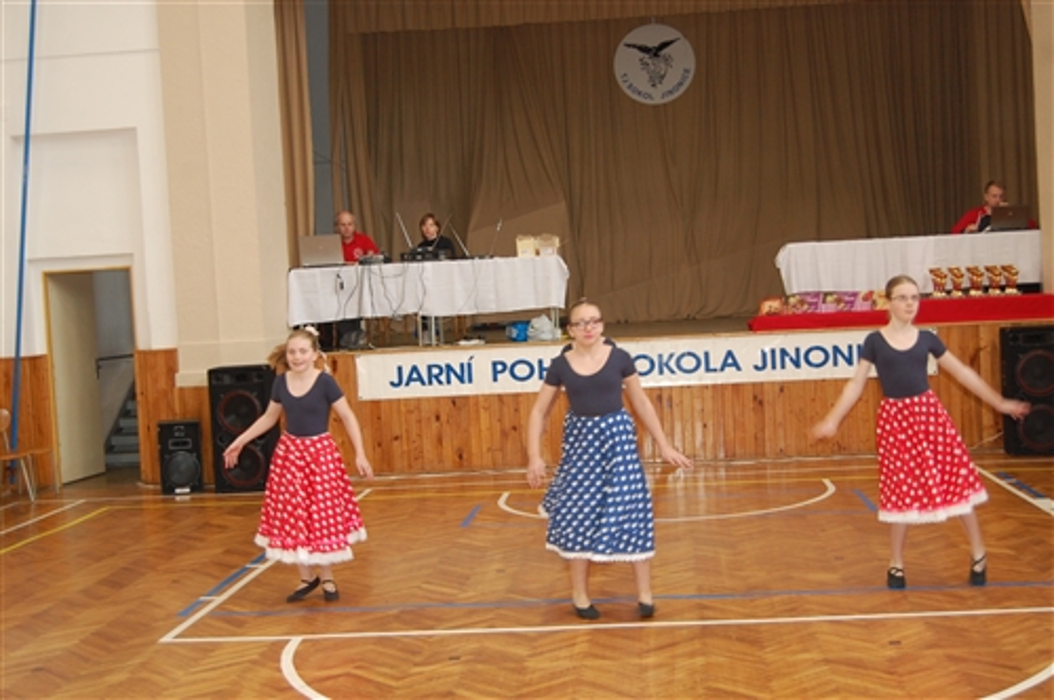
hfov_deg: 41.2
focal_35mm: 48
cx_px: 527
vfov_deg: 28.0
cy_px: 350
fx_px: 1403
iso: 720
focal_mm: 32
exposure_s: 1/60
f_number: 4.5
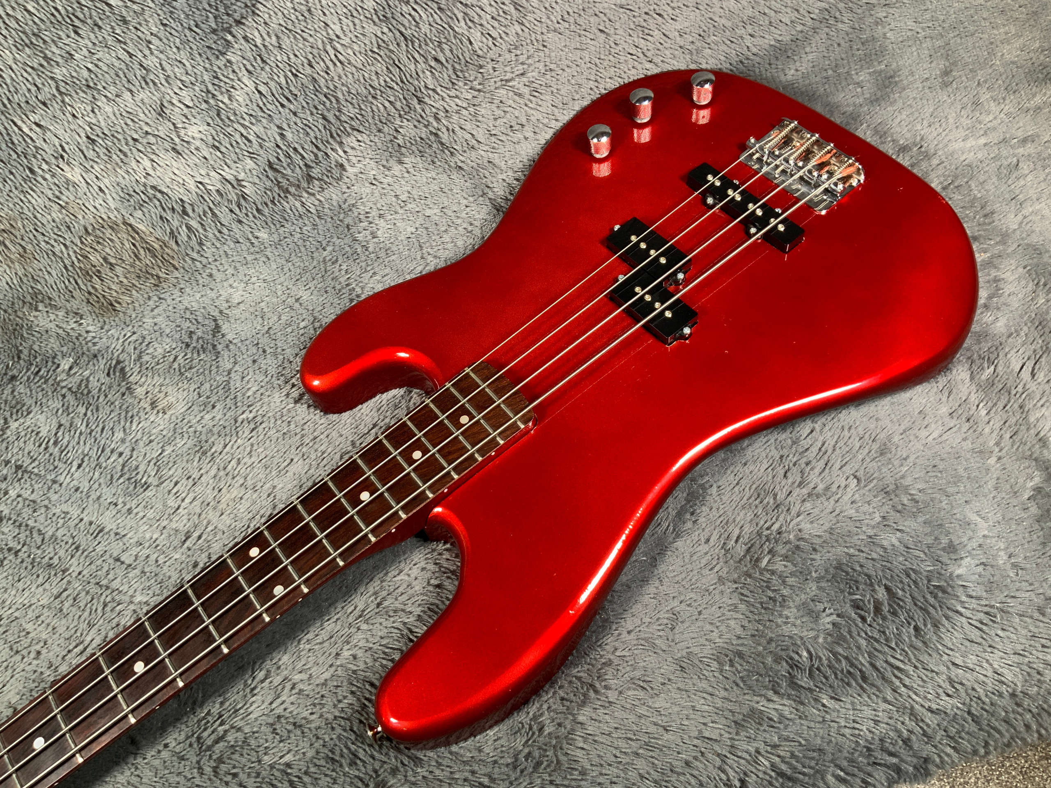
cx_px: 526
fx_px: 880
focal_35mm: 29
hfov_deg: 61.7
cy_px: 394
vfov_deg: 48.2
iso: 64
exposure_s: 1/78
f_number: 1.8
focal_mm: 3
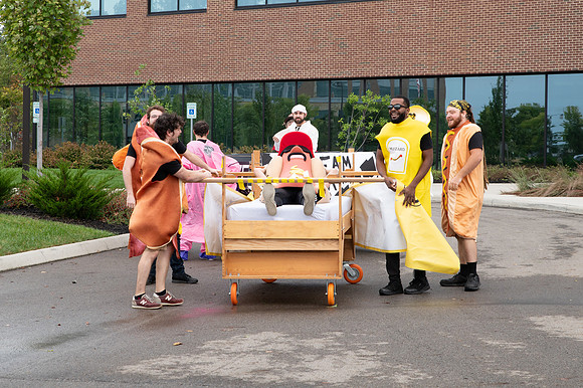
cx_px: 280
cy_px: 151
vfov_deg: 14.4
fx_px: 1540
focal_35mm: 95
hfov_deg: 21.4
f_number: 7.1
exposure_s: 1/320
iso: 640
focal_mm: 70
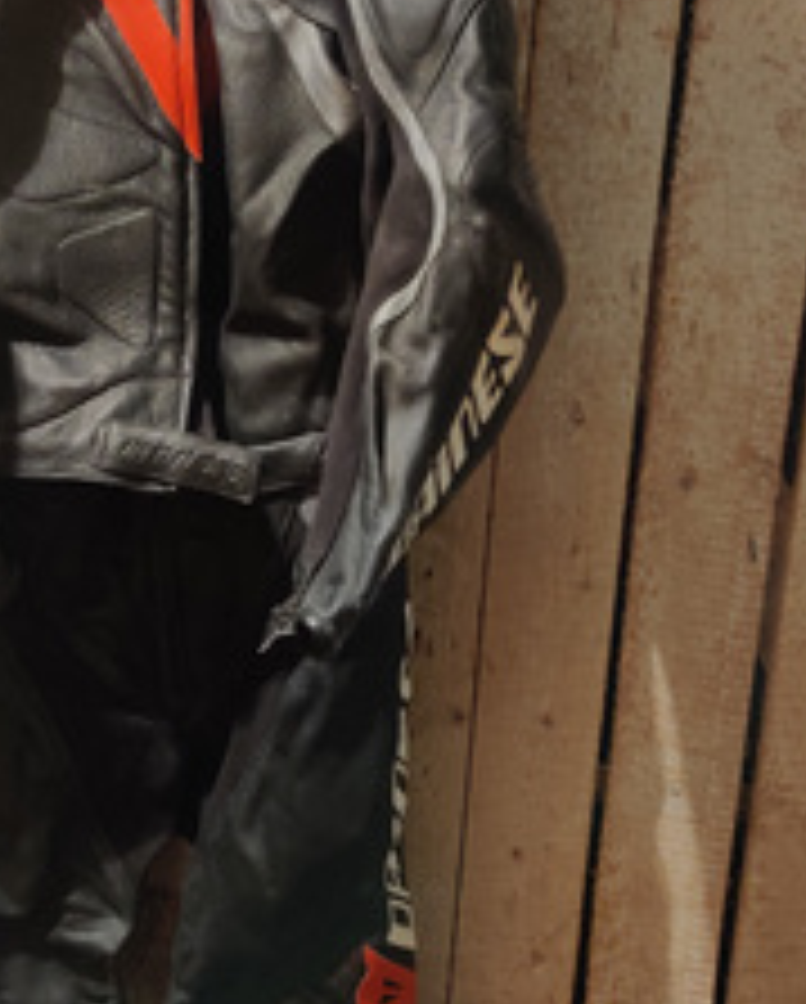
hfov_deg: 25.0
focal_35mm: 59
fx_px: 1756
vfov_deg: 31.9
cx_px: 61
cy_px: 585
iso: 400
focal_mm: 4.75
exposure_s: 1/25
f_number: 1.65
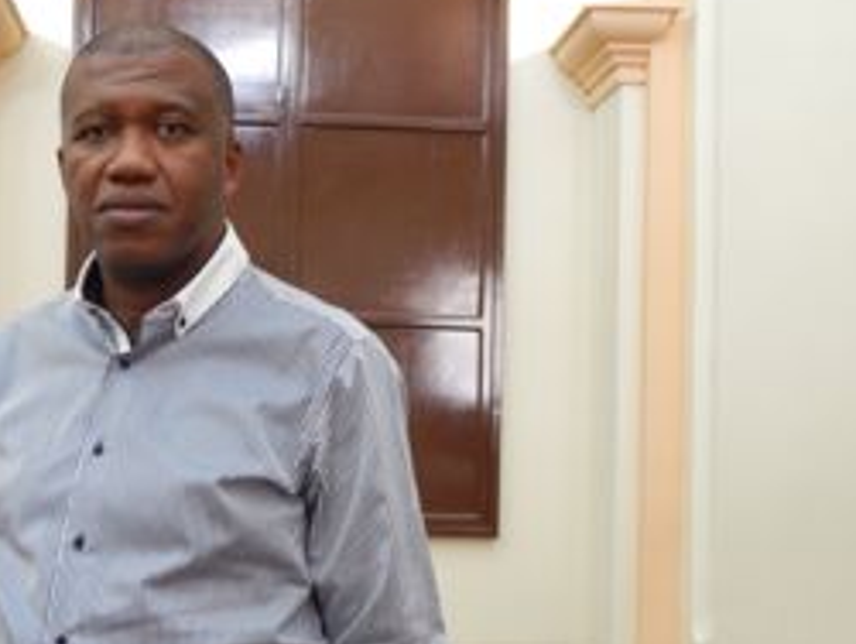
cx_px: 264
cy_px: 399
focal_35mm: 49
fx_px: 1213
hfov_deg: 38.3
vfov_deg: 29.6
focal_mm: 6.1
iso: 400
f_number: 3.3
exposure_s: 1/25
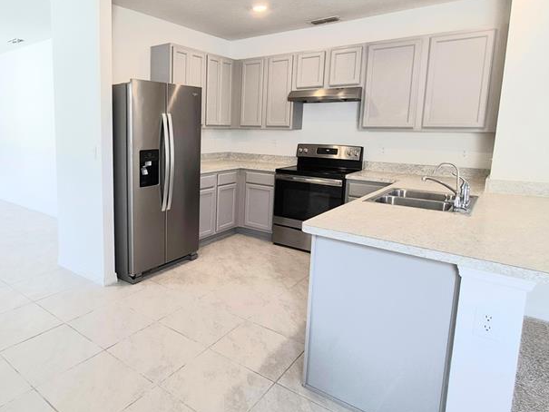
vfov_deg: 60.7
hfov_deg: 74.3
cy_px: 169
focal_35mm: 22
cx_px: 188
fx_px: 349
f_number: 2.2
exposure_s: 1/60.2
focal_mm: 1.74
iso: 50
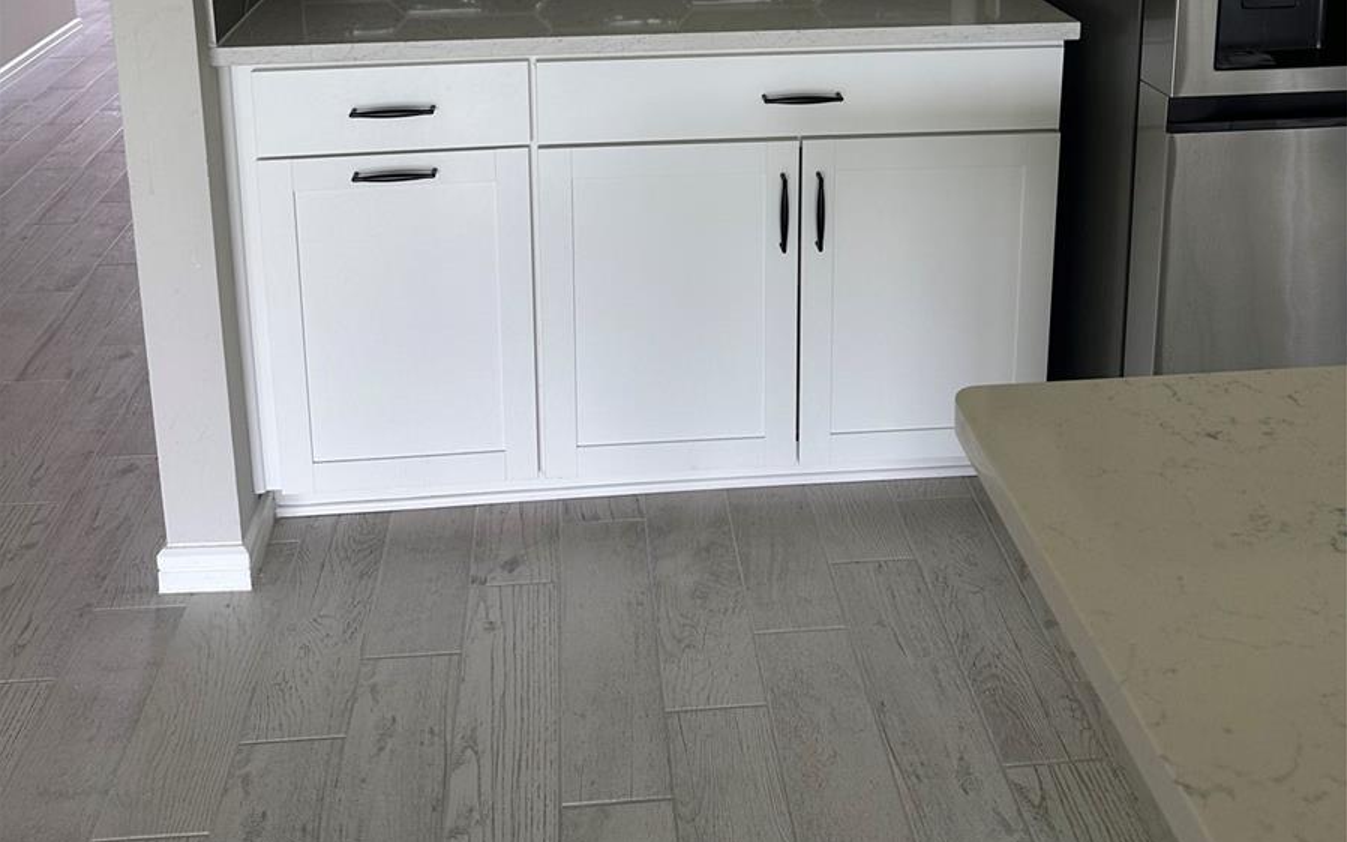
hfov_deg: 56.7
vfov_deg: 33.8
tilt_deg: -11.0
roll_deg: +0.6
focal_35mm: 34
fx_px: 1248
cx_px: 674
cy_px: -15
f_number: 1.78
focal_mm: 6.86
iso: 80
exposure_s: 1/121
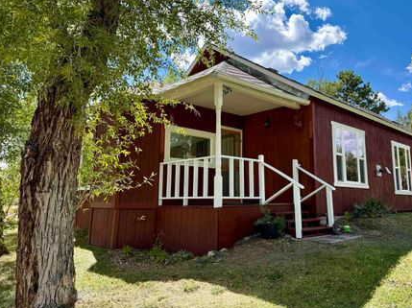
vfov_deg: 49.7
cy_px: 147
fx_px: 333
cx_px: 236
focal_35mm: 28
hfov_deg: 63.2
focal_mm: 6.76
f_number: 1.78
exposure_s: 1/2611
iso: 100
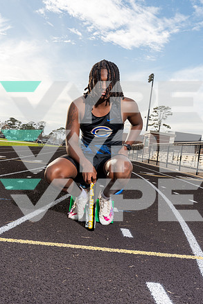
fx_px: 346
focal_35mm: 41
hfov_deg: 32.7
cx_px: 103
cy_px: 152
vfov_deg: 47.4
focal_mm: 40
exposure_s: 1/250
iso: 160
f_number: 10
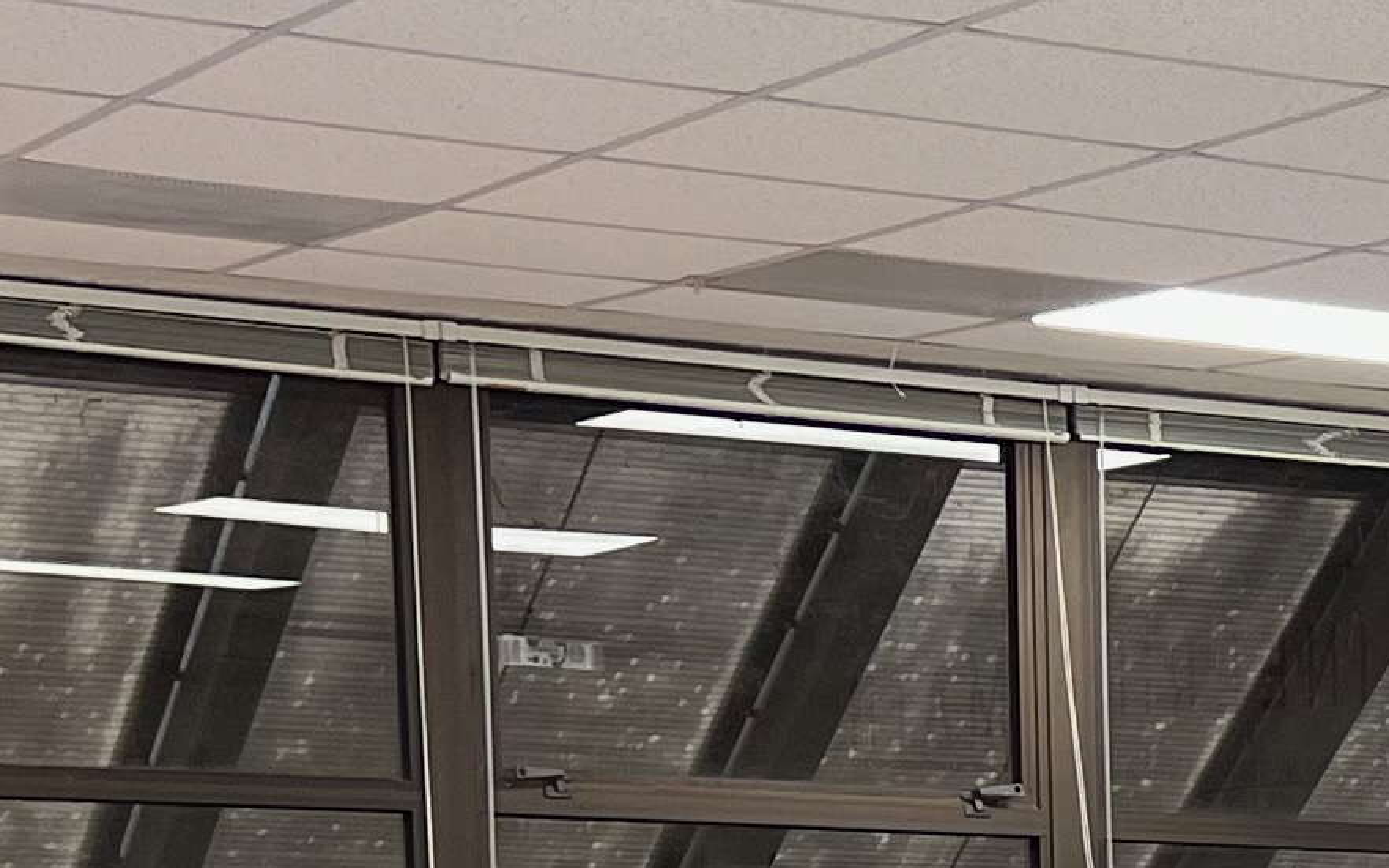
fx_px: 4769
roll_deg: -1.3
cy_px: 1790
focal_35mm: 126
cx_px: 2054
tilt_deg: -9.8
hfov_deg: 15.4
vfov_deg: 9.6
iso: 80
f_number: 1.5
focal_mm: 5.7
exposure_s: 1/60
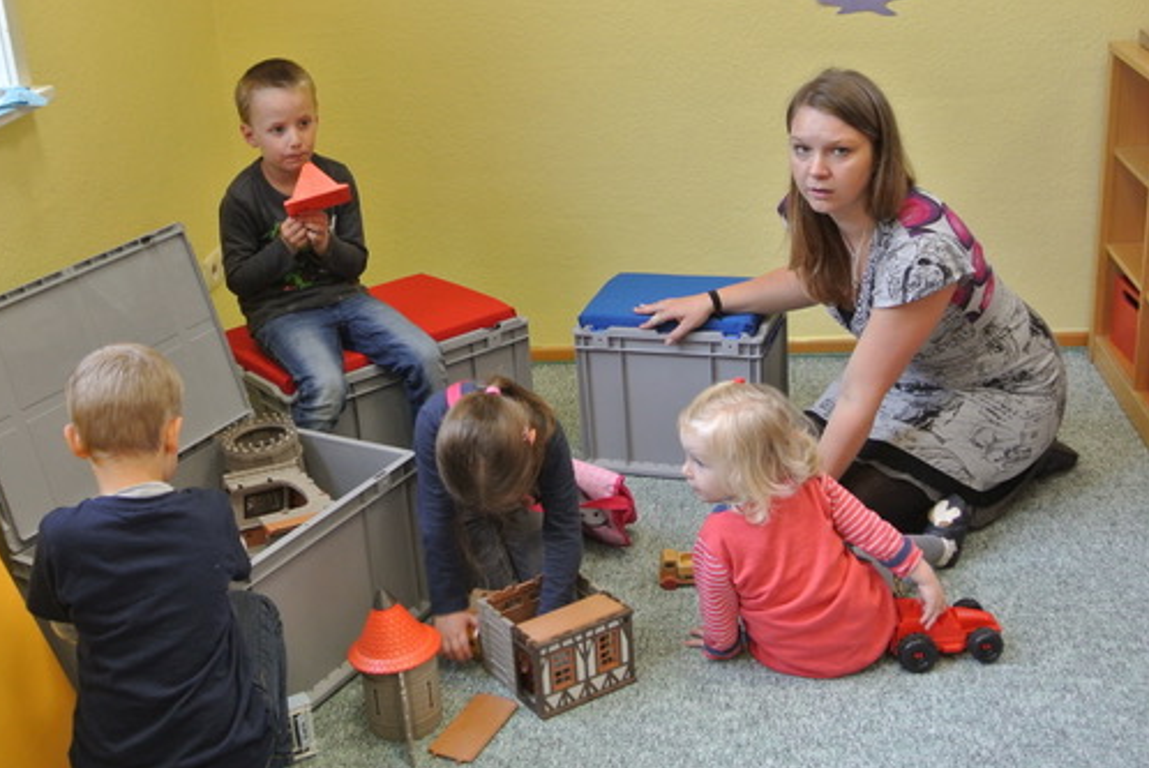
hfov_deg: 43.1
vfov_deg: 29.9
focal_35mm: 45
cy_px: 360
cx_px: 413
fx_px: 1437
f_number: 4
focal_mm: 13.1
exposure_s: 1/80
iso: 400
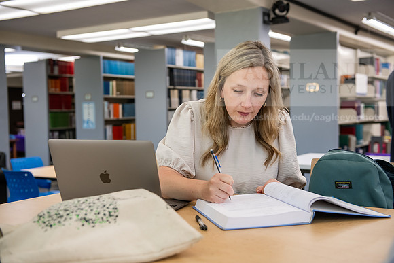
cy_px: 132
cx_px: 197
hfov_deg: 41.1
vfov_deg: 28.1
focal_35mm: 48
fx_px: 525
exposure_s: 1/250
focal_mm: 48
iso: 1000
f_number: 3.5
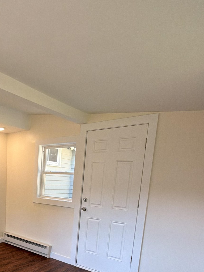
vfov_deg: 58.5
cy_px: 219
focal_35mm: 28
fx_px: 220
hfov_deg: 46.2
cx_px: 31
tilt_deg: -10.5
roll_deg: -3.1
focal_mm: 2.22
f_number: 2.2
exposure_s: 1/121
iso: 160
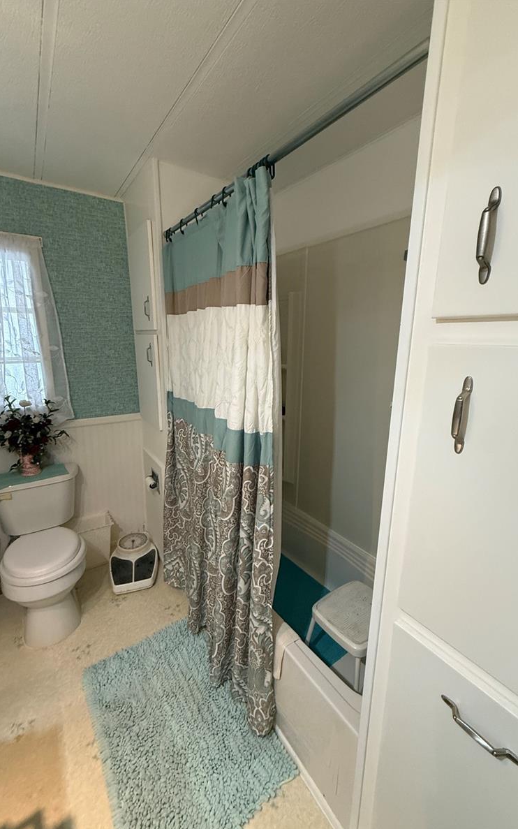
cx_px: 256
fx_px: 339
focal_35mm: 15
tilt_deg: -13.4
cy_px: 417
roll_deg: -1.2
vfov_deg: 101.5
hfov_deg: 74.8
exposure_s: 1/60
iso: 320
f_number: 2.2
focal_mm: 2.22
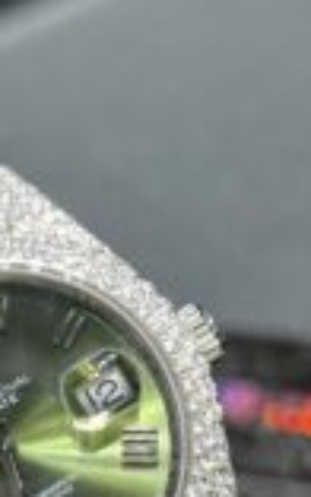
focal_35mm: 70
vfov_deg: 28.2
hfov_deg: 18.2
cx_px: 19
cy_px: 450
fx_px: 950
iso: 40
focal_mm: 5.7
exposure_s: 1/100
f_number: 1.5
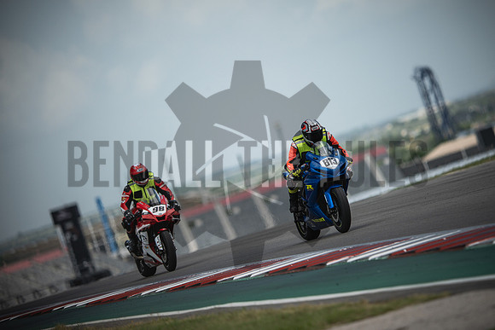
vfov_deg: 4.6
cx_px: 248
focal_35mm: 300
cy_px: 165
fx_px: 4126
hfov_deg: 6.9
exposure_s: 1/4000
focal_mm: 200
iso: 200
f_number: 2
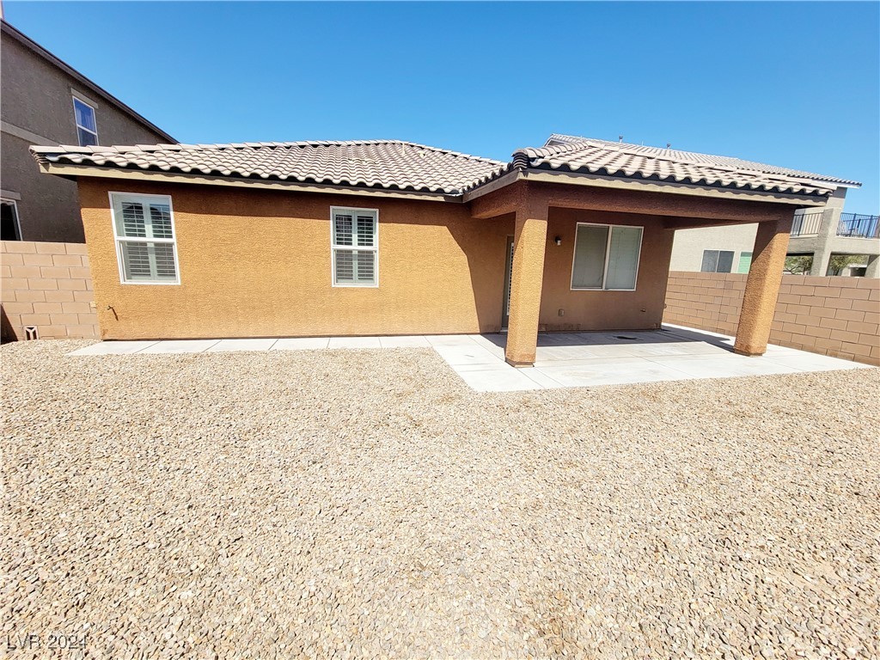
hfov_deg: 106.2
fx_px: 330
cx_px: 440
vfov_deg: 89.9
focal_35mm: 13
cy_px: 330
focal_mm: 2.2
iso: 50
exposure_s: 1/2000
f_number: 2.2
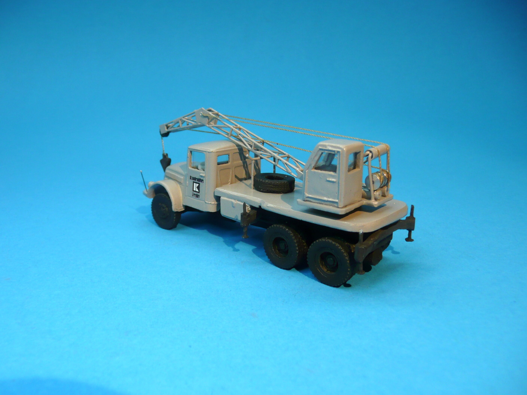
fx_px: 457
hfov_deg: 60.0
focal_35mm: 30
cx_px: 264
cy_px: 198
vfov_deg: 46.8
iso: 100
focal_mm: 4.9
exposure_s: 1/80
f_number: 3.4
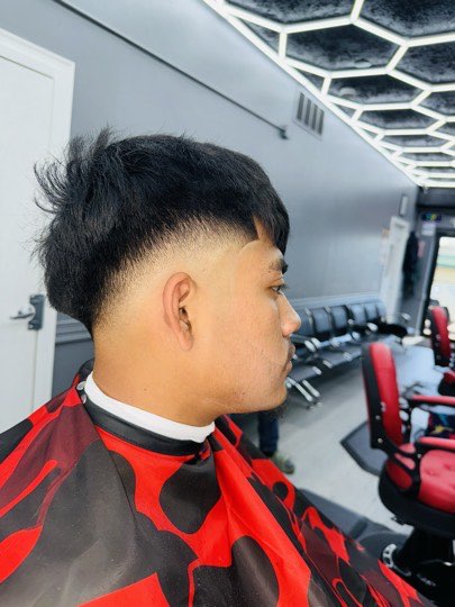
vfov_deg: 71.6
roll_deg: -7.2
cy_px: 304
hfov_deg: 56.8
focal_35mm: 24
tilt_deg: -8.2
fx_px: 421
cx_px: 228
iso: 50
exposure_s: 1/252
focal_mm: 6.76
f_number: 1.78
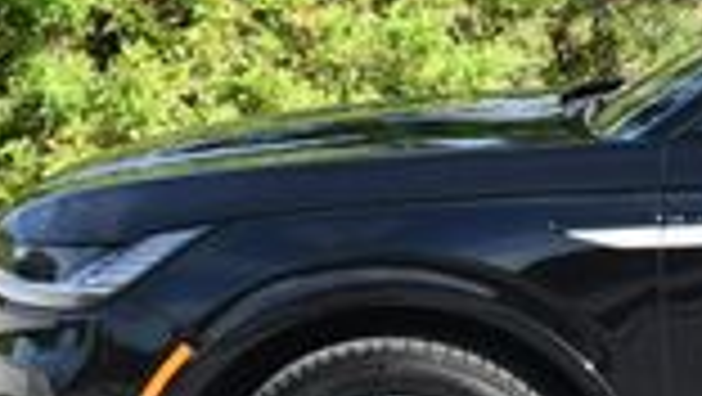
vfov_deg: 5.9
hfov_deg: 10.0
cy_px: 32
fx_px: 3856
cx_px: 1125
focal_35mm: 207
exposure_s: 1/250
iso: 200
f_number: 7.1
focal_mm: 24
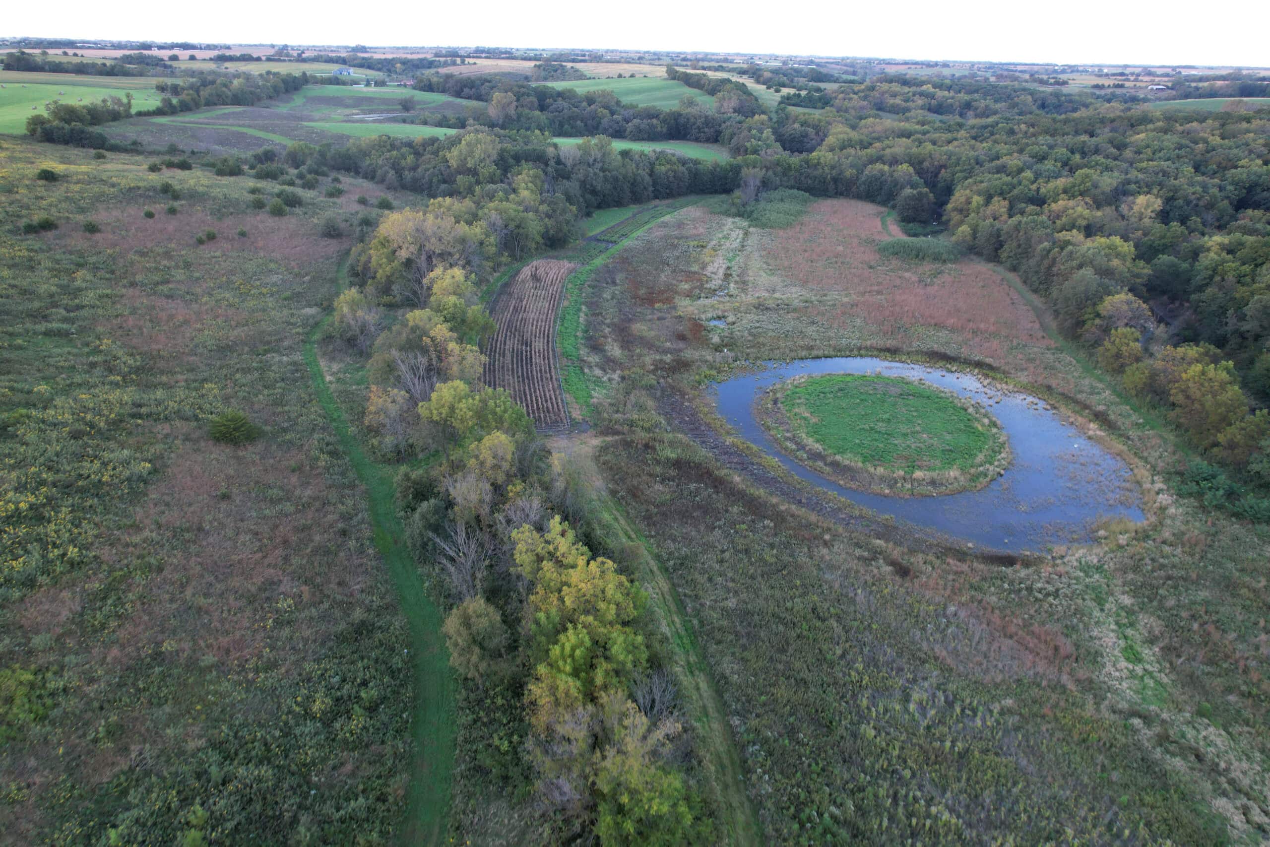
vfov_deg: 57.2
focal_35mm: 22
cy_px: 424
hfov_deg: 78.6
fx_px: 776
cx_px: 635
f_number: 2.8
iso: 140
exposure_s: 1/60
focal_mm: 8.4
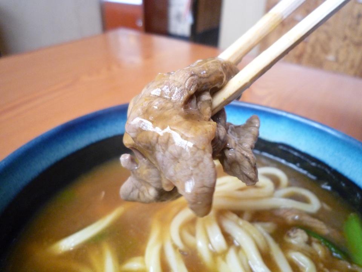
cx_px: 181
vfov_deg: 54.9
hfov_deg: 69.4
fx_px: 261
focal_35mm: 25
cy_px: 136
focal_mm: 4.4
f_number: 2.8
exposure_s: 1/25
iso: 400
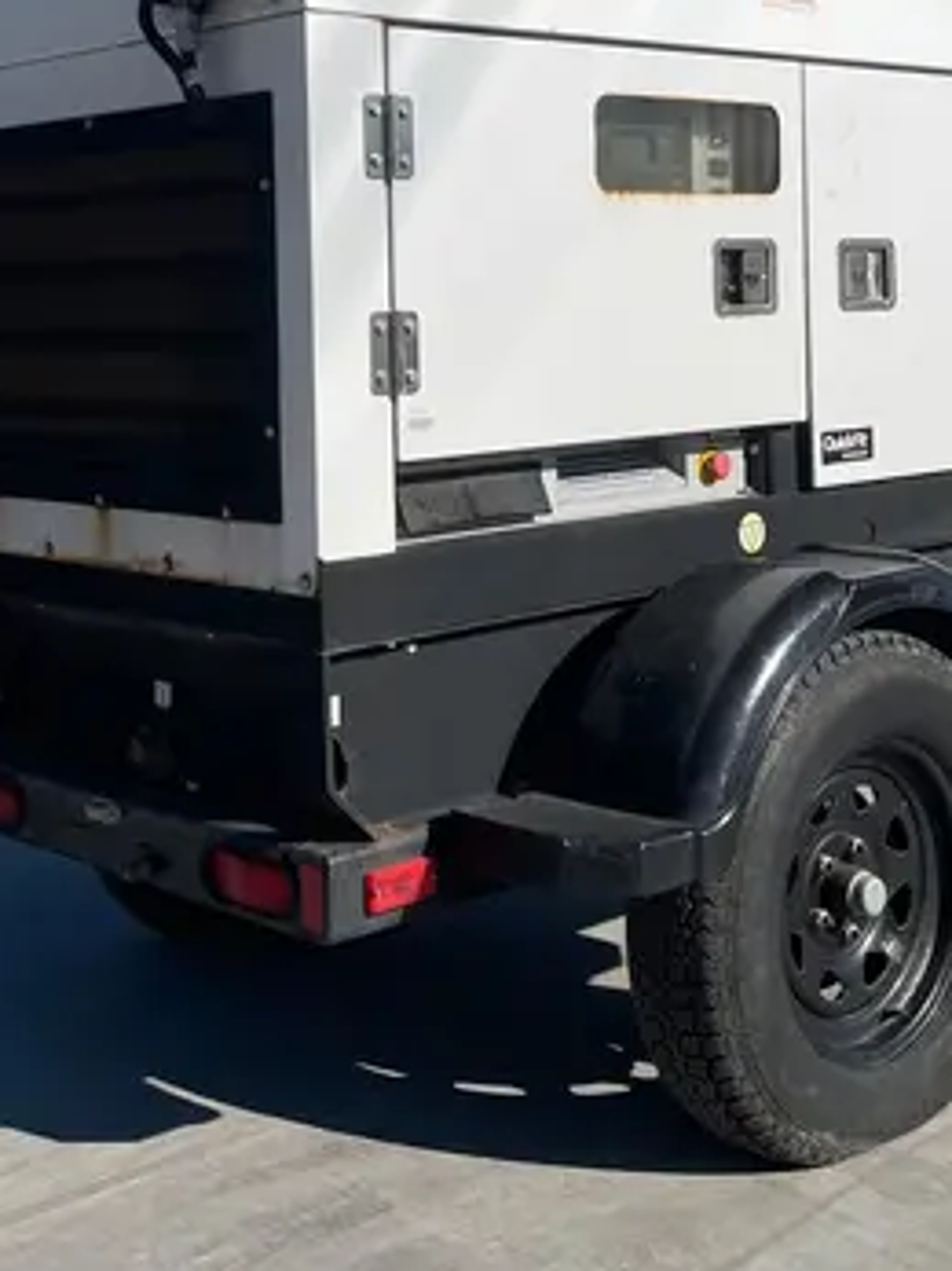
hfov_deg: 26.5
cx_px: 465
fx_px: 2018
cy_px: 302
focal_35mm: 55
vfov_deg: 34.2
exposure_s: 1/9091
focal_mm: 4.2
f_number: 1.6
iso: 50
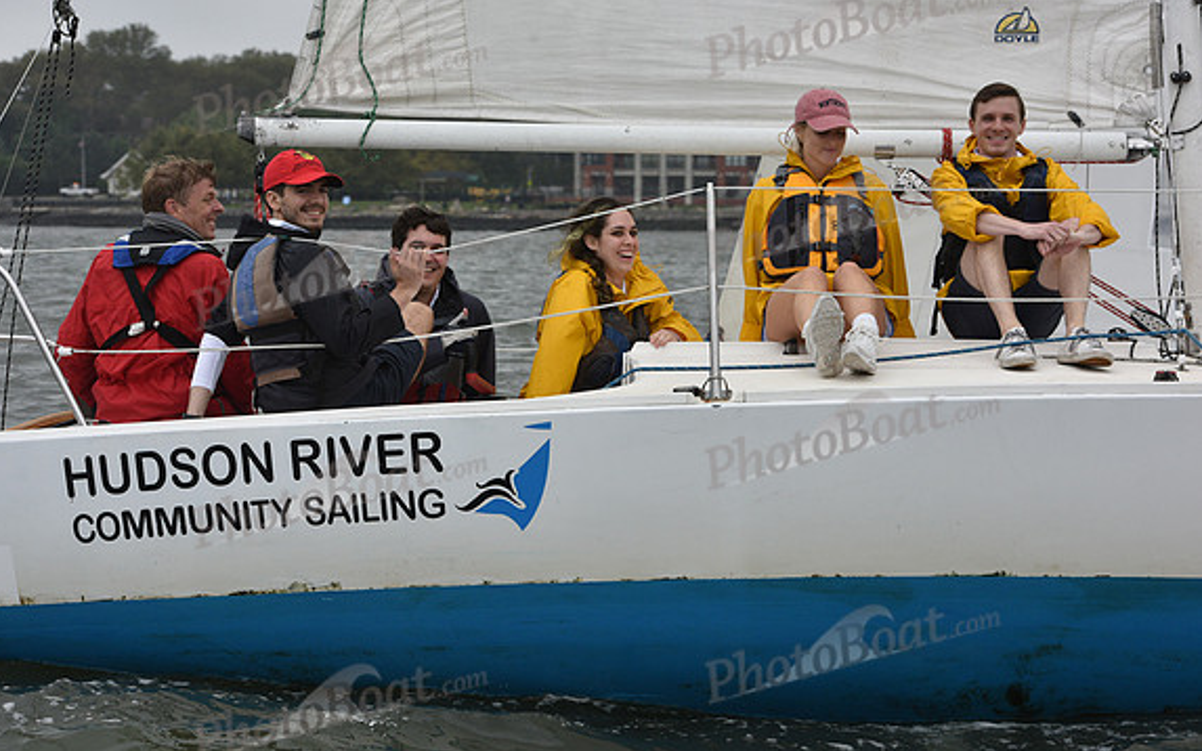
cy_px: 356
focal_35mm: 95
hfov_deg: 21.9
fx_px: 3112
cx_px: 598
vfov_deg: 13.8
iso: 400
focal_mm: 92
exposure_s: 1/800
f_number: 7.1
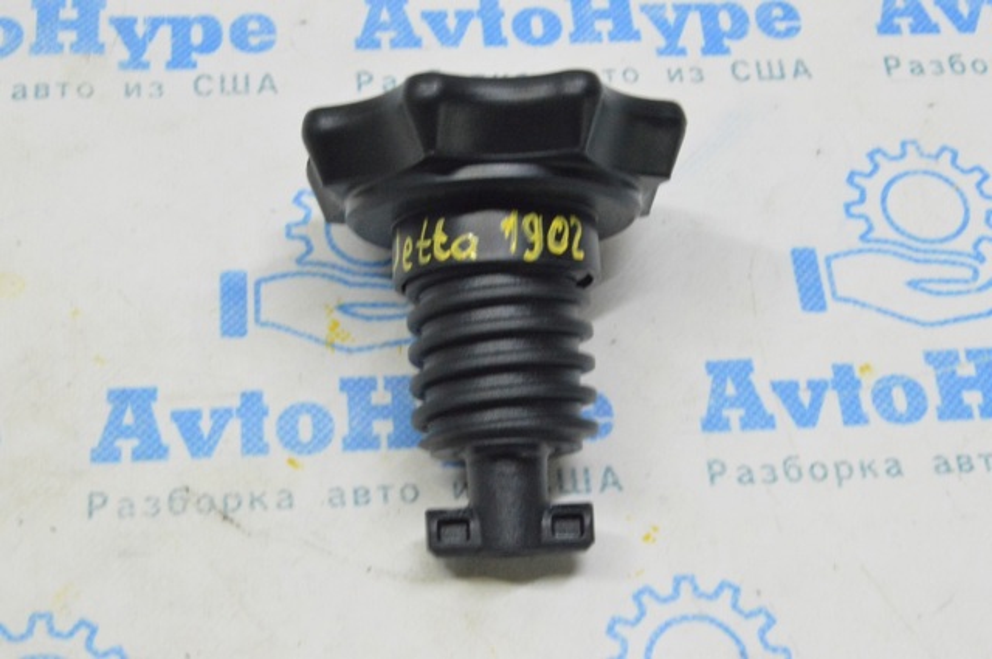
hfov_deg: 31.9
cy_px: 330
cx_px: 496
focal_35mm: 63
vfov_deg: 21.5
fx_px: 1734
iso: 6400
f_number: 20
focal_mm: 42
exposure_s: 1/20
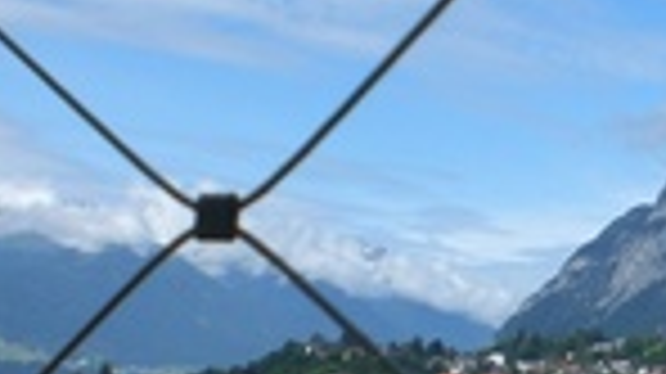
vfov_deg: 10.6
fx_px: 1976
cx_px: 752
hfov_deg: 18.3
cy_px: 428
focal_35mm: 112
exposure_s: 1/500
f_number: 4.4
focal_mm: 6.3
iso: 50
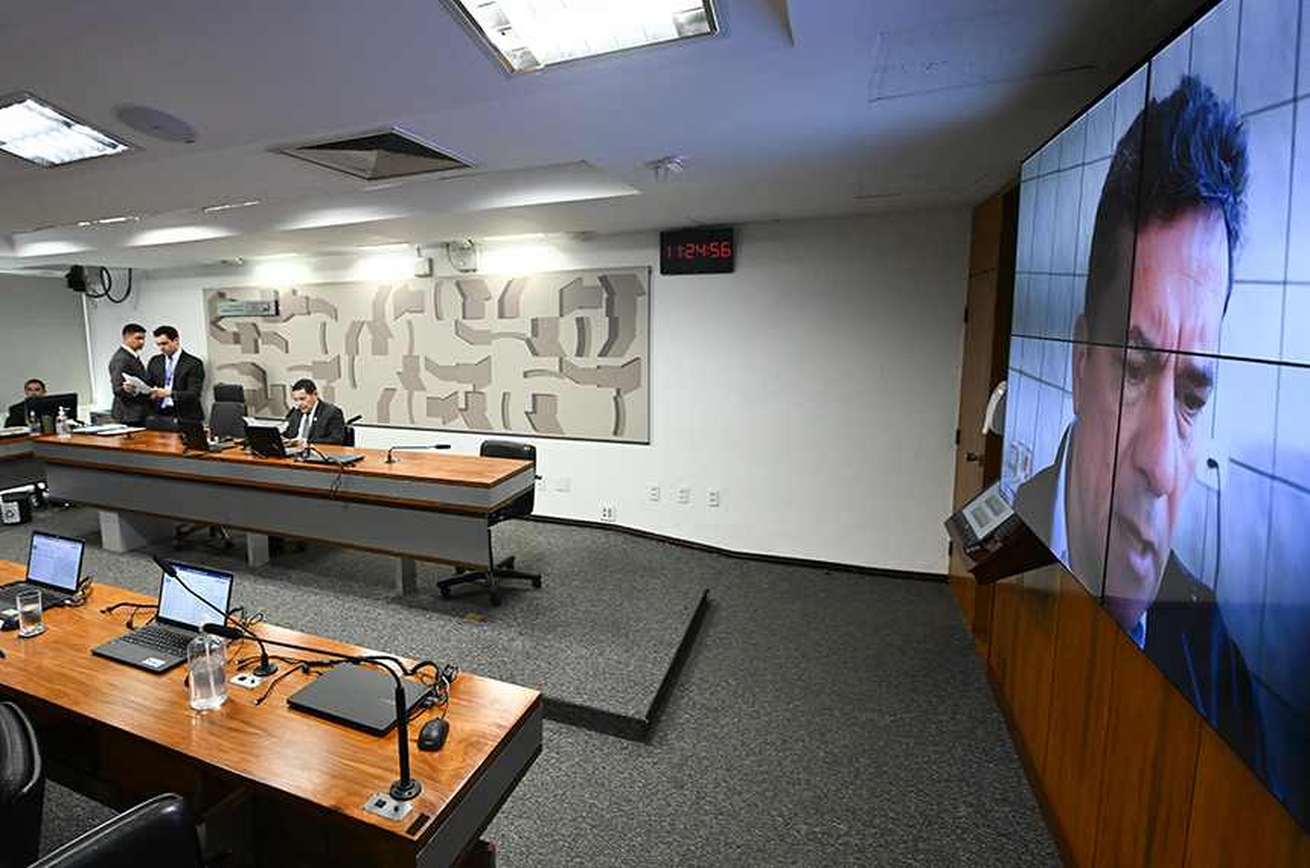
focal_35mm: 14
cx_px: 655
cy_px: 434
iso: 1600
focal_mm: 14
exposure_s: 1/250
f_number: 2.8
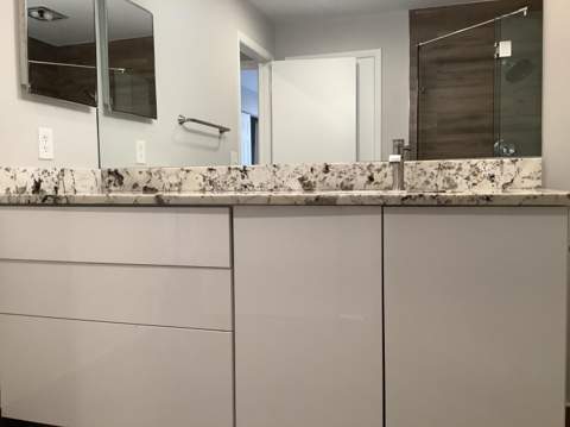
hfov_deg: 58.4
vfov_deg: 45.4
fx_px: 510
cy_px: 214
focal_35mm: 31
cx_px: 285
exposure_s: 1/50
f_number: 2.4
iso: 125
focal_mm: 3.3
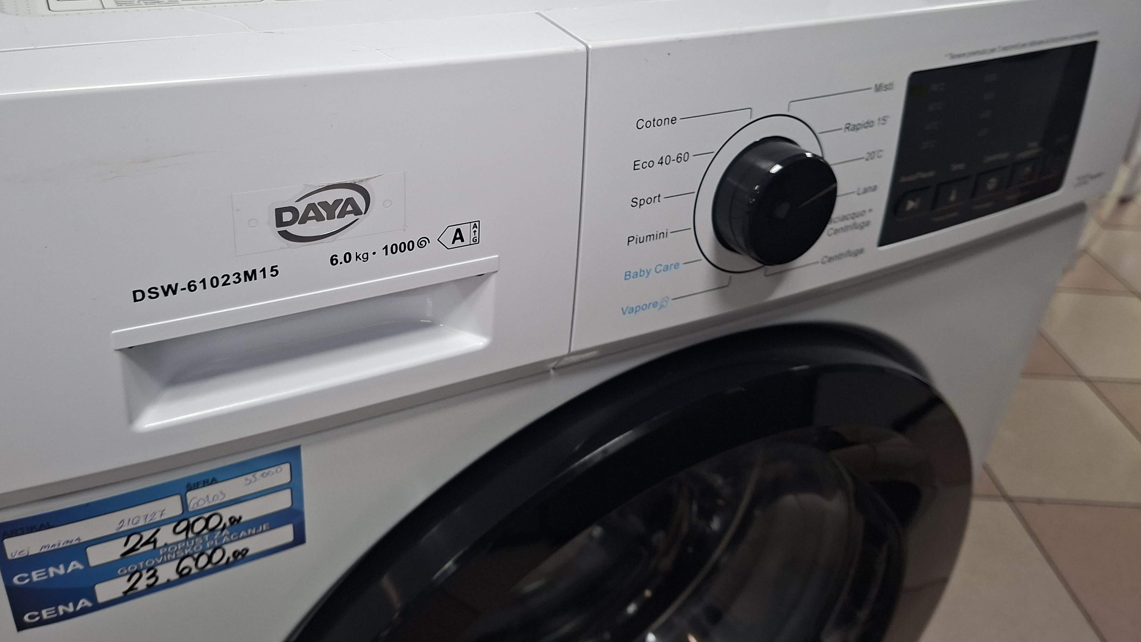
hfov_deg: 67.7
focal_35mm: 28
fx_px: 847
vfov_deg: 40.6
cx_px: 509
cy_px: 179
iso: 160
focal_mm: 5.54
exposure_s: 1/50
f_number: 1.8
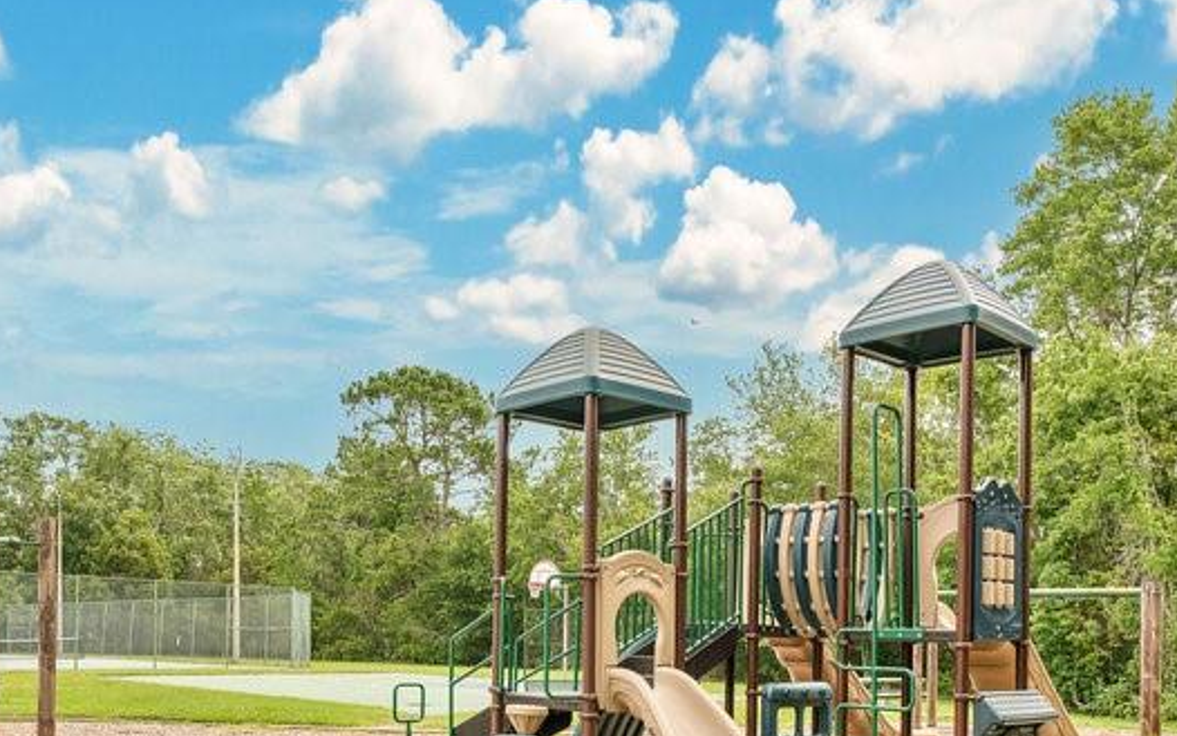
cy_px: 683
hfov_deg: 61.2
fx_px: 995
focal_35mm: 31
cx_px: 559
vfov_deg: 37.5
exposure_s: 1/250
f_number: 8
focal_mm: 16
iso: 100
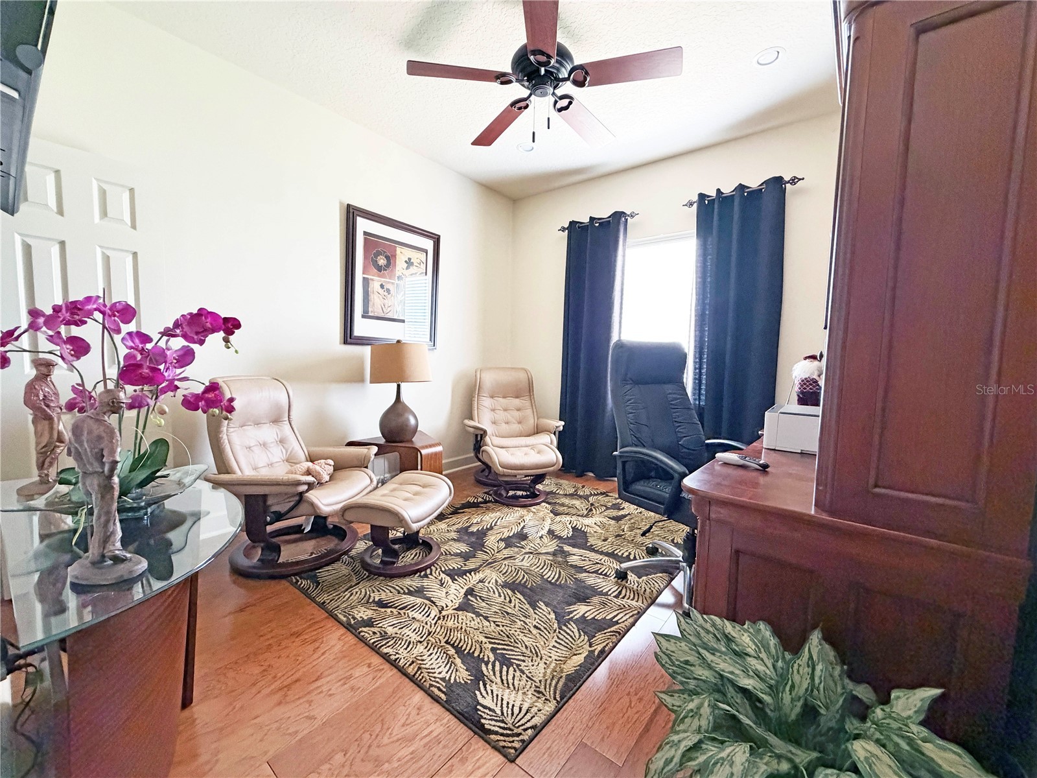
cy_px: 389
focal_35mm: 14
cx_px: 518
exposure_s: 1/60
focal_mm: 2.22
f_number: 2.2
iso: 640
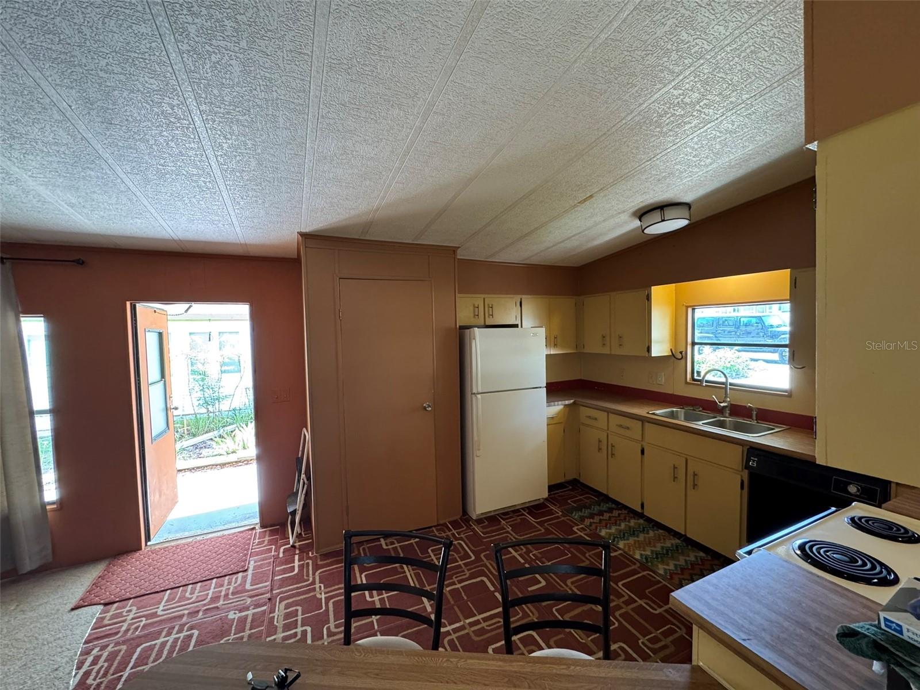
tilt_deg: -2.9
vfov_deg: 85.7
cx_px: 460
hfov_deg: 102.1
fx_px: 372
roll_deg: +0.5
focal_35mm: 14
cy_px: 345
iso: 400
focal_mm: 2.22
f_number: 2.2
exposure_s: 1/60
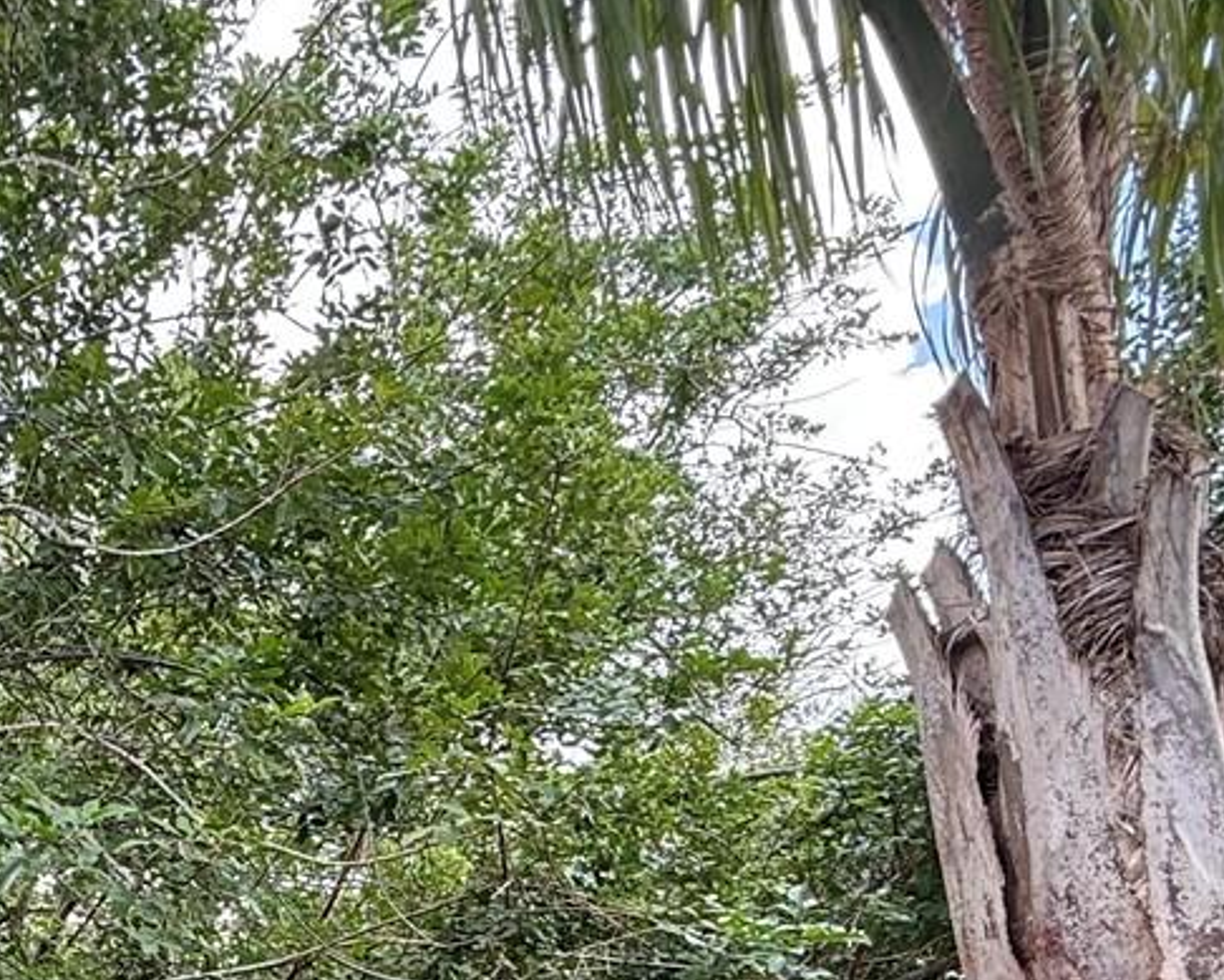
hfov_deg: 34.4
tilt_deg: +9.8
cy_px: 1061
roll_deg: +5.6
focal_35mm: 45
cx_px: -181
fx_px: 1630
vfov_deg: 30.2
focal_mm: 2.22
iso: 64
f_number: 2.2
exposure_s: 1/117
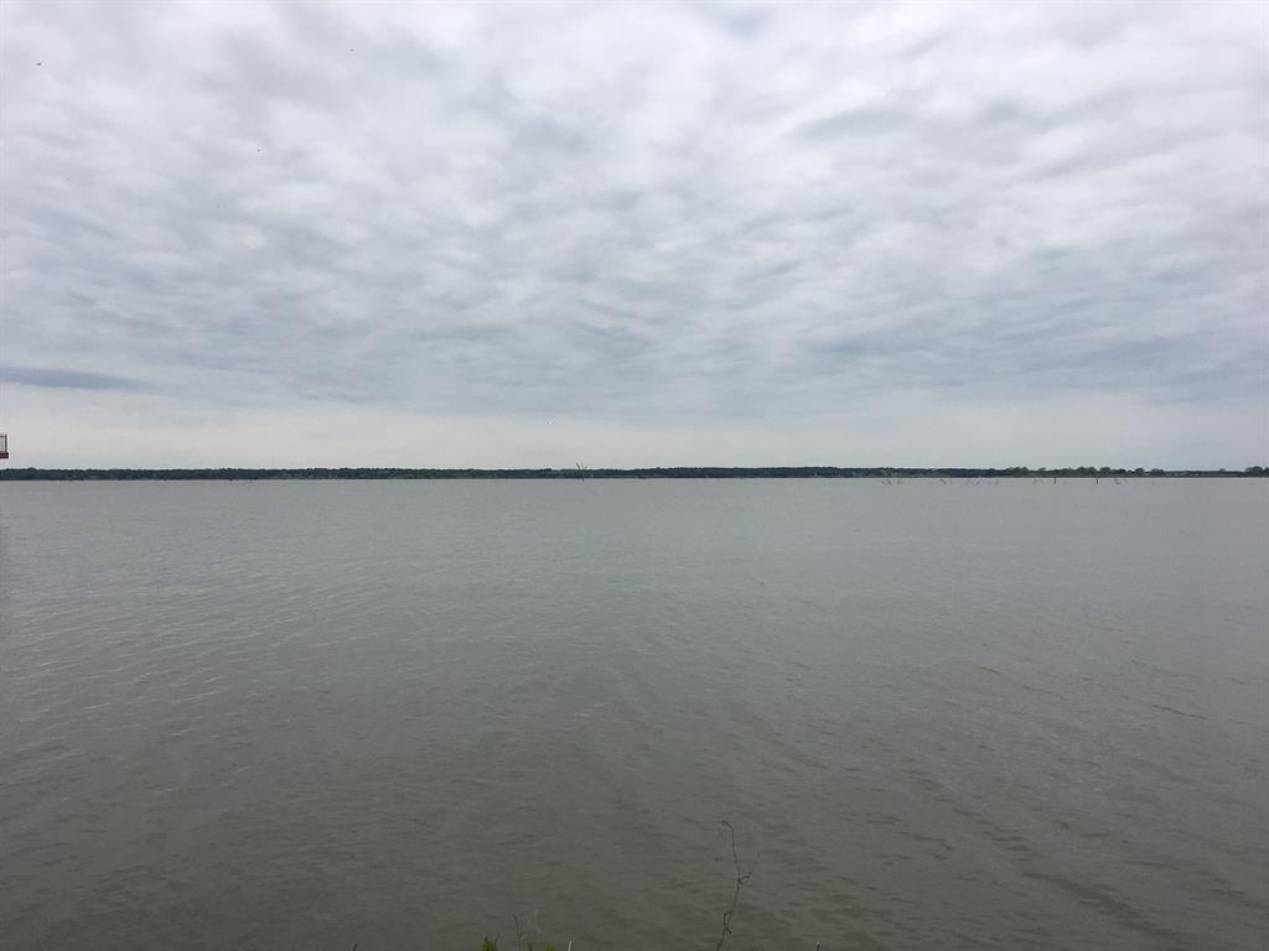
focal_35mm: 29
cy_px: 476
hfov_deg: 61.7
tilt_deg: +1.2
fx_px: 1063
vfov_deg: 48.2
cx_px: 634
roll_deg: +0.2
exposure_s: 1/2849
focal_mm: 4.15
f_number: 2.2
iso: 25
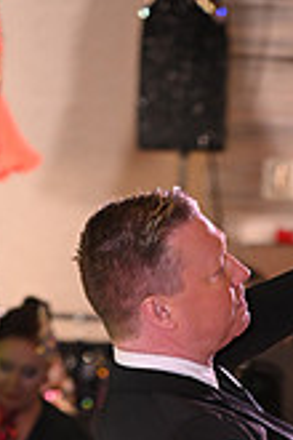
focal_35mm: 492
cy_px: 768
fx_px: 6006
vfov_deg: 4.2
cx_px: 348
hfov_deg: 2.8
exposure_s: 1/200
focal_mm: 140
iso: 2000
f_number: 5
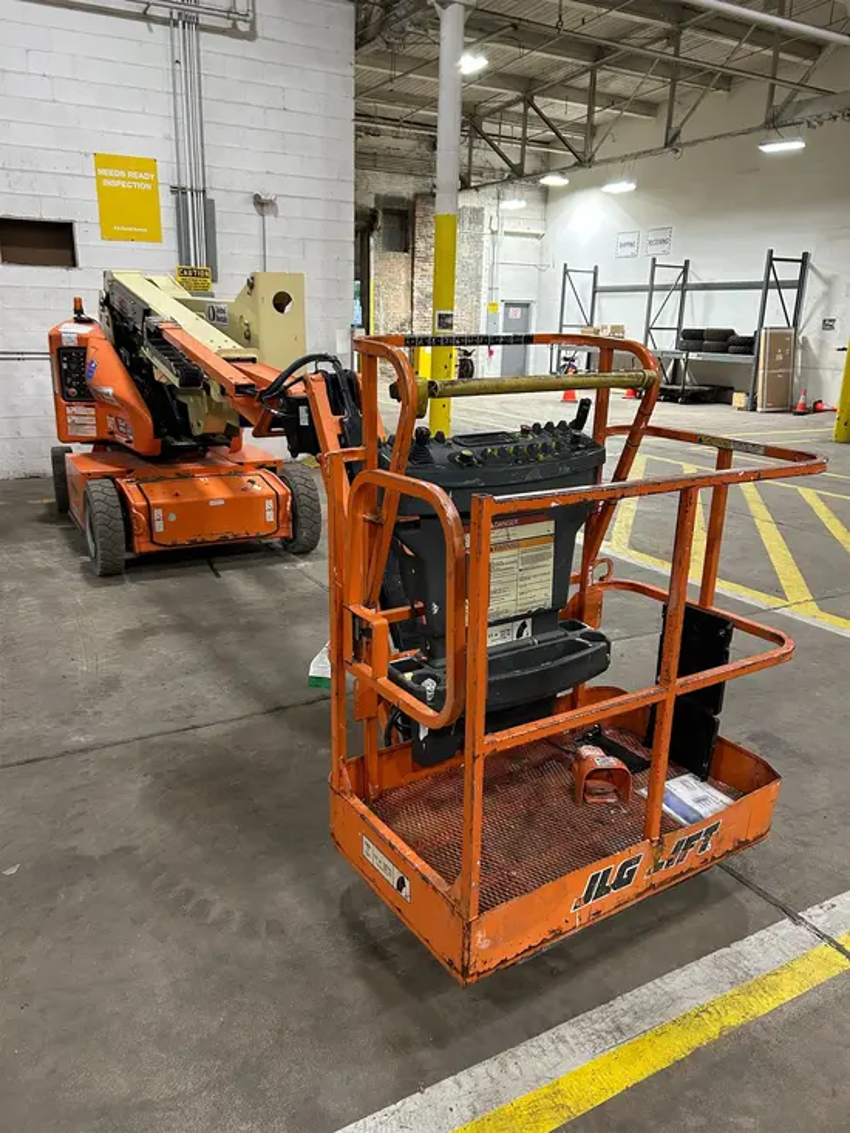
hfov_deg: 53.1
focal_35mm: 26
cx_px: 425
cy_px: 566
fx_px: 851
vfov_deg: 67.3
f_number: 1.5
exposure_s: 1/60
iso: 250
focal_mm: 5.7
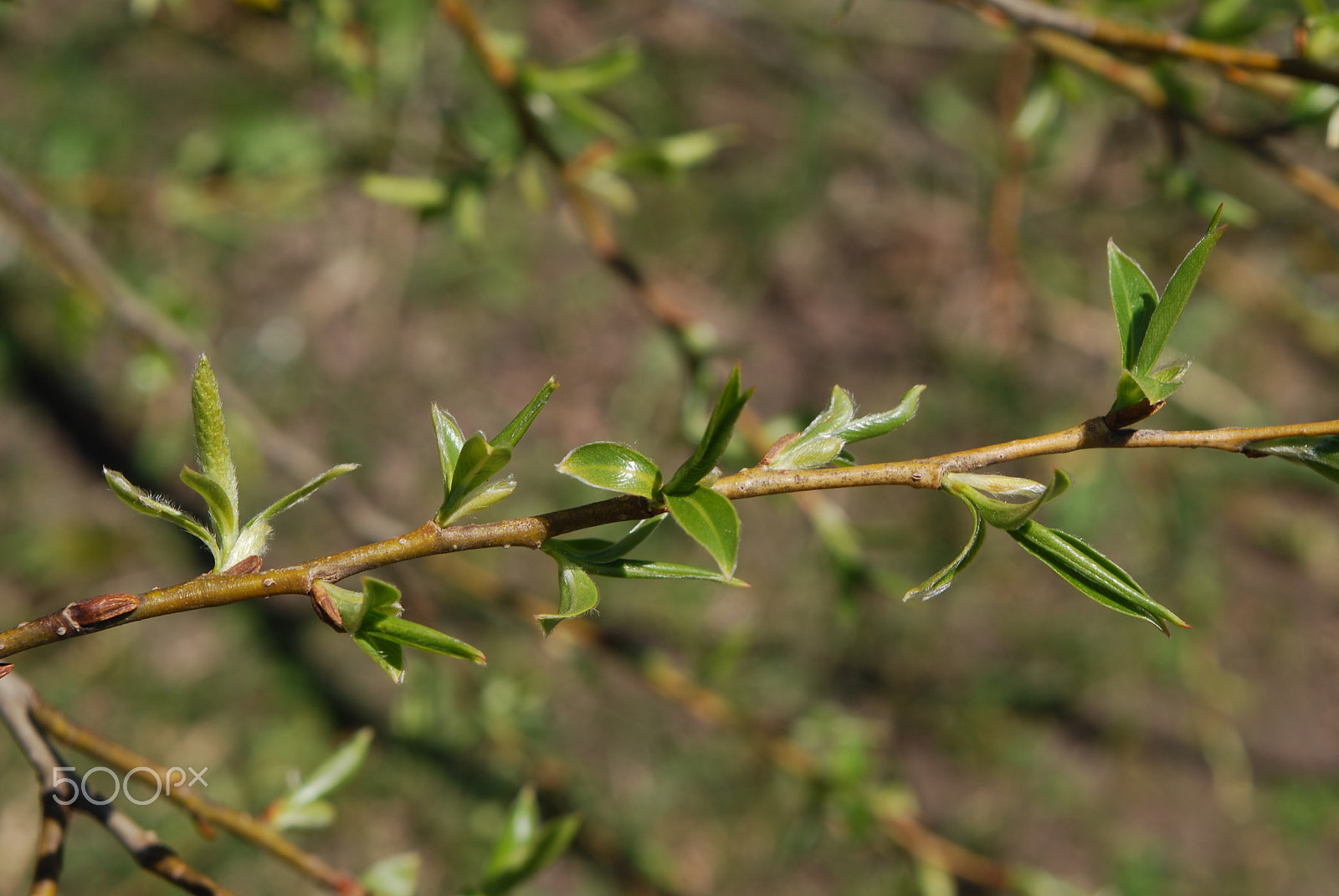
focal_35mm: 82
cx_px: 670
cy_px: 448
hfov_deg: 24.6
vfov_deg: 16.6
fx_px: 3072
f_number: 8
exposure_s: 1/250
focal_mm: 55
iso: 100
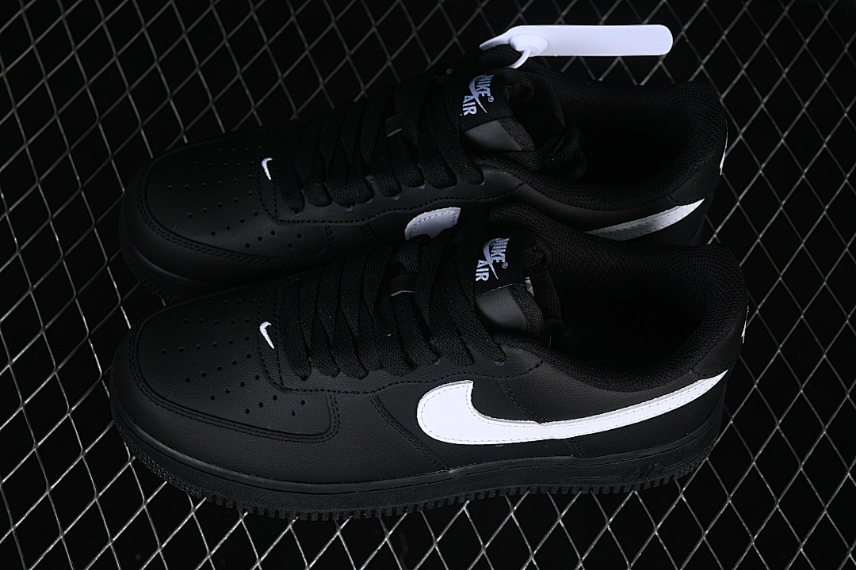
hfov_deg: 27.0
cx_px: 428
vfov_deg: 18.2
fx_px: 1783
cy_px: 285
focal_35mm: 75
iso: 160
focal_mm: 50
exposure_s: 1/50
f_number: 6.3
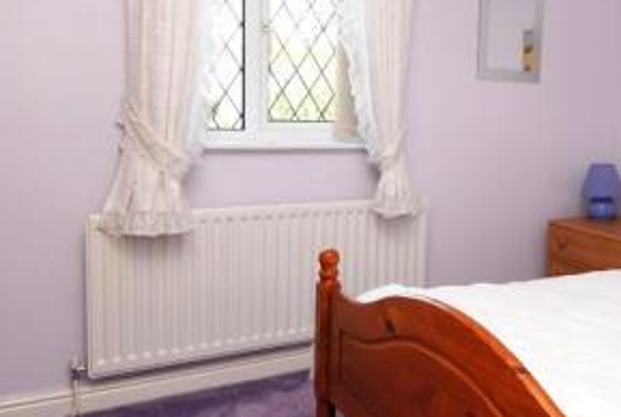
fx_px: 642
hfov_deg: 49.3
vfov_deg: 35.8
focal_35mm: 37
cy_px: 162
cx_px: 476
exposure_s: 1/60
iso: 200
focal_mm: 11
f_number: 4
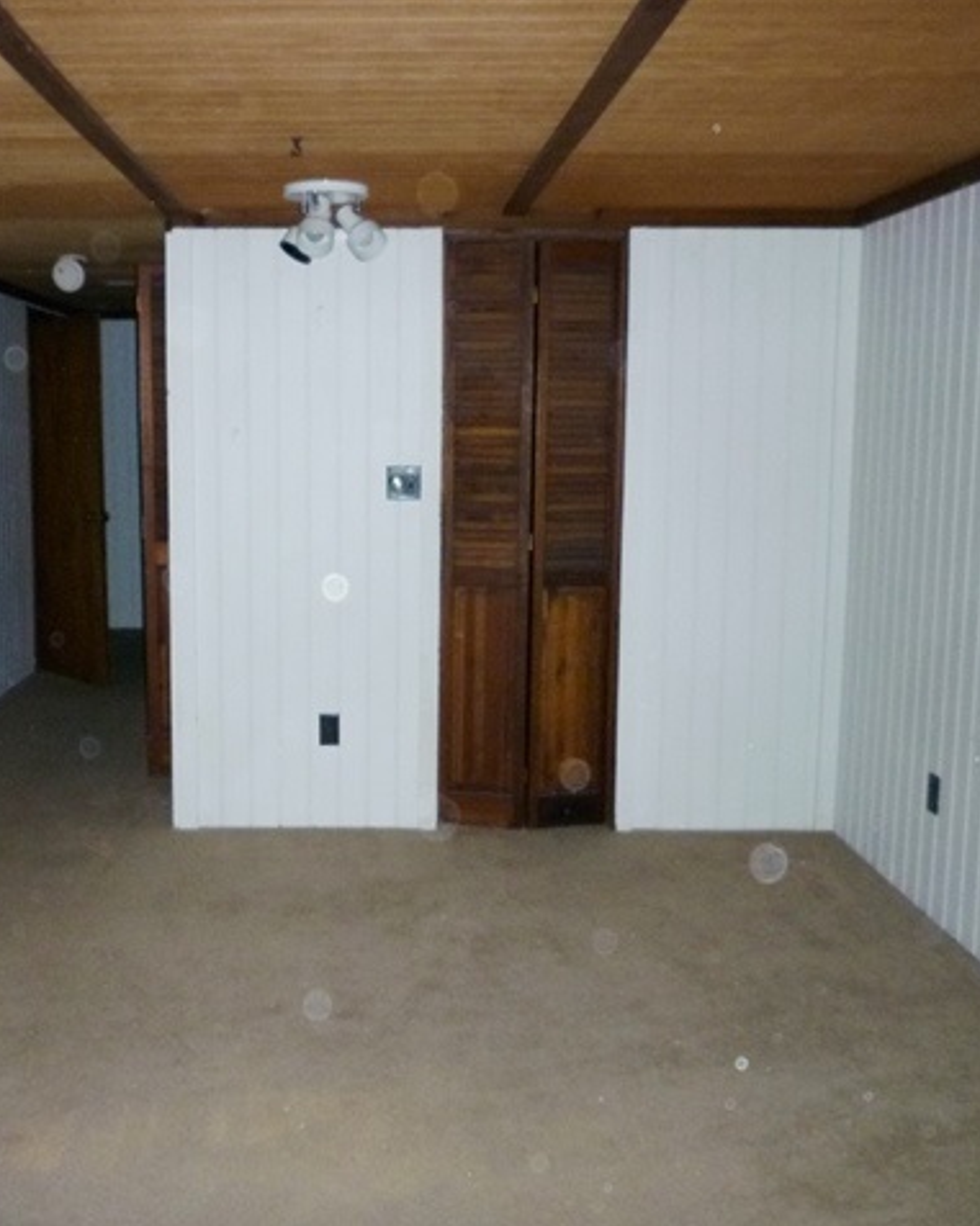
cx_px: 352
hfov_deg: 38.8
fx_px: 1379
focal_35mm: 38
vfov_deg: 48.0
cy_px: 614
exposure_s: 1/125
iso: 320
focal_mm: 5.2
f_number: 3.3
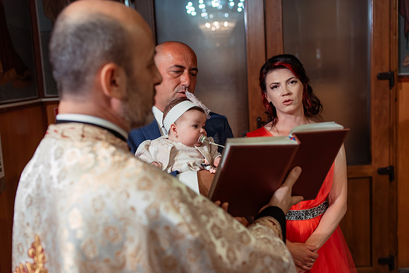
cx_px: 204
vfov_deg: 36.0
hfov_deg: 51.9
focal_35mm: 37
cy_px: 136
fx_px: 421
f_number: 2.8
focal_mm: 35
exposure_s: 1/200
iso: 1600
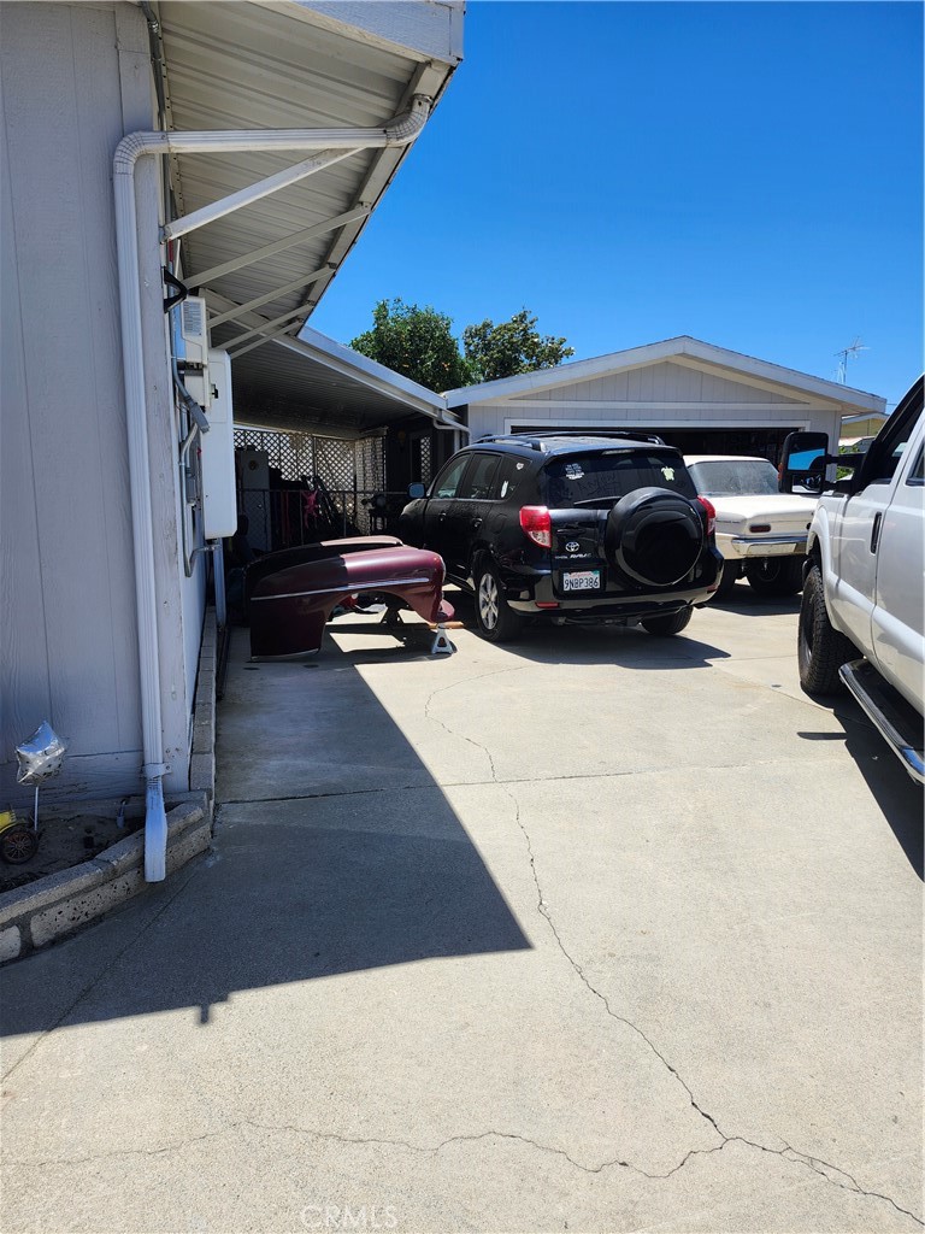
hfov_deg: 58.9
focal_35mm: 23
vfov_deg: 73.9
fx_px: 819
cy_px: 617
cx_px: 462
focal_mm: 5.54
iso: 25
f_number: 1.8
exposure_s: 1/1567
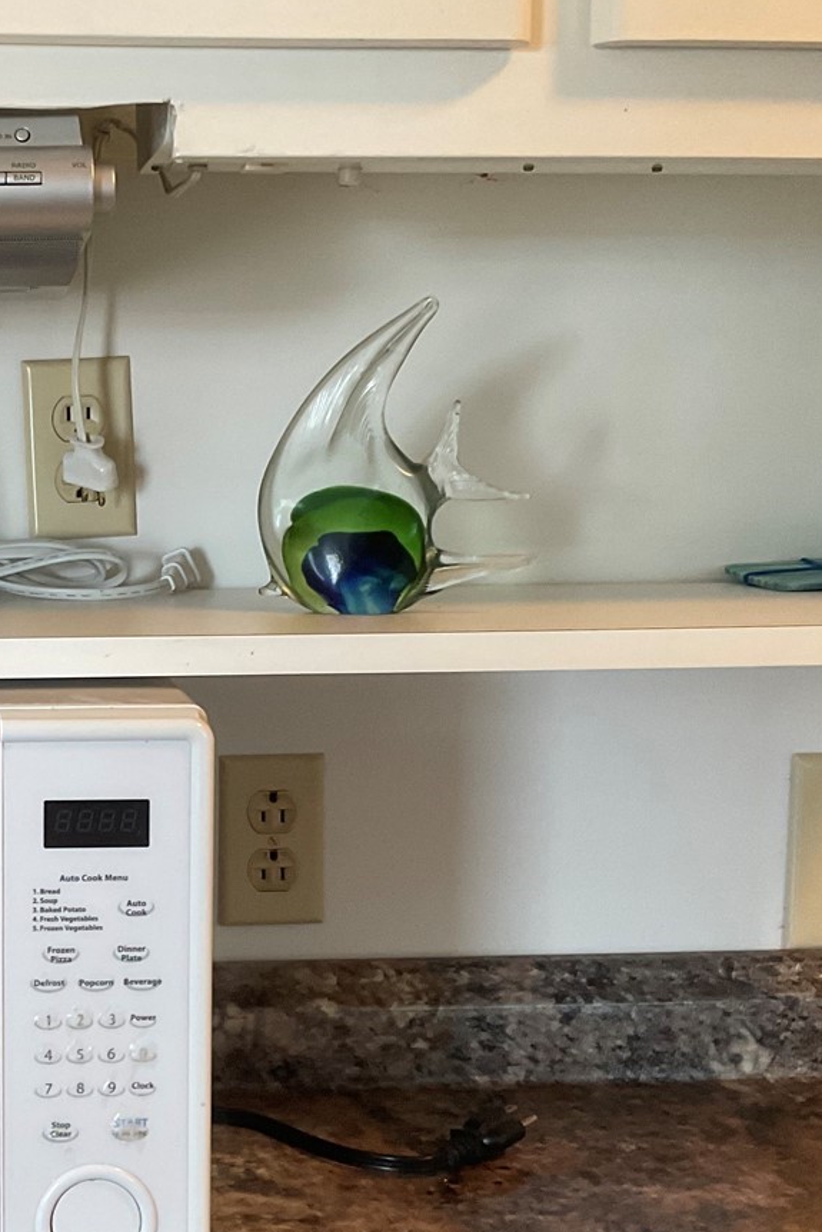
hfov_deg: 23.3
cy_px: 682
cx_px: 14
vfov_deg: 35.6
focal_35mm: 56
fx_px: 1917
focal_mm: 3
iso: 80
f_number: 1.8
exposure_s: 1/60
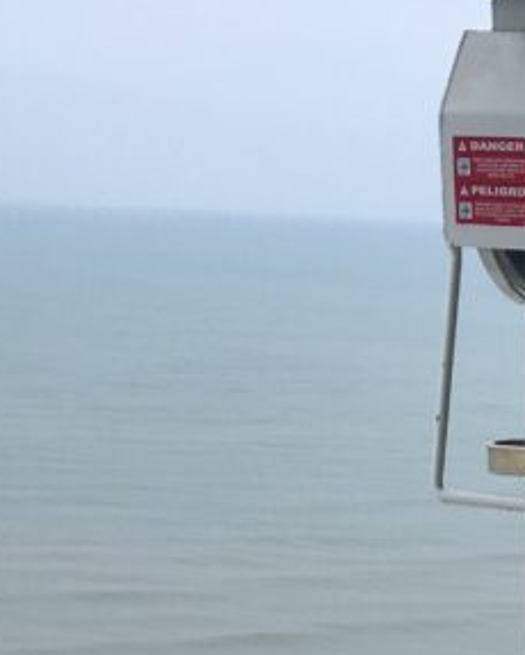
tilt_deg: -23.6
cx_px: 733
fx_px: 1960
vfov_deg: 16.9
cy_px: 1032
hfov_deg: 14.5
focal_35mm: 101
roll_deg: -1.4
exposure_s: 1/2198
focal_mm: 4.15
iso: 25
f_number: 2.2
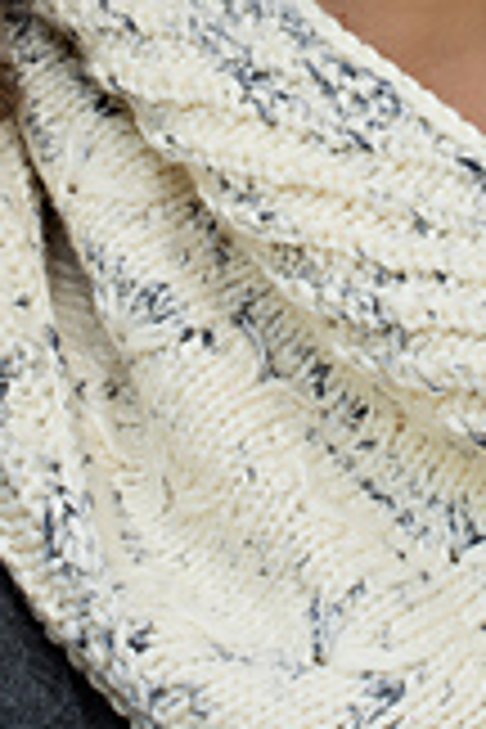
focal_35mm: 197
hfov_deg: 7.0
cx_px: 353
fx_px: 3989
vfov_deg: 10.4
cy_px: -14
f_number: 7.1
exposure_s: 1/60
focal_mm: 50
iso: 320
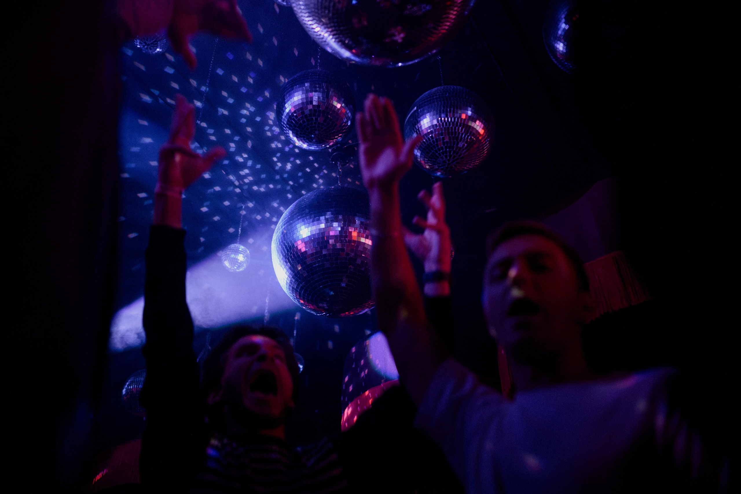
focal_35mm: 35
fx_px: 720
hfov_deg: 54.4
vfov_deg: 37.9
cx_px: 370
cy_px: 247
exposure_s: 1/250
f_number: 1.8
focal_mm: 35
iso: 8000
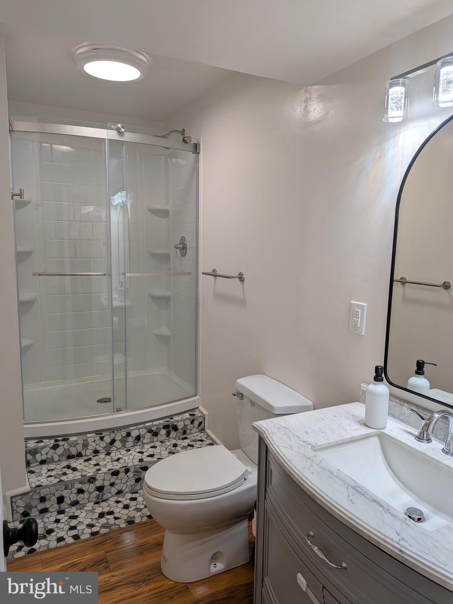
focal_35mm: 24
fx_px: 419
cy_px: 302
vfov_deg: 71.6
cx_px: 226
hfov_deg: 56.8
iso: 39
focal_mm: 4.53
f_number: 1.7
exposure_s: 1/120
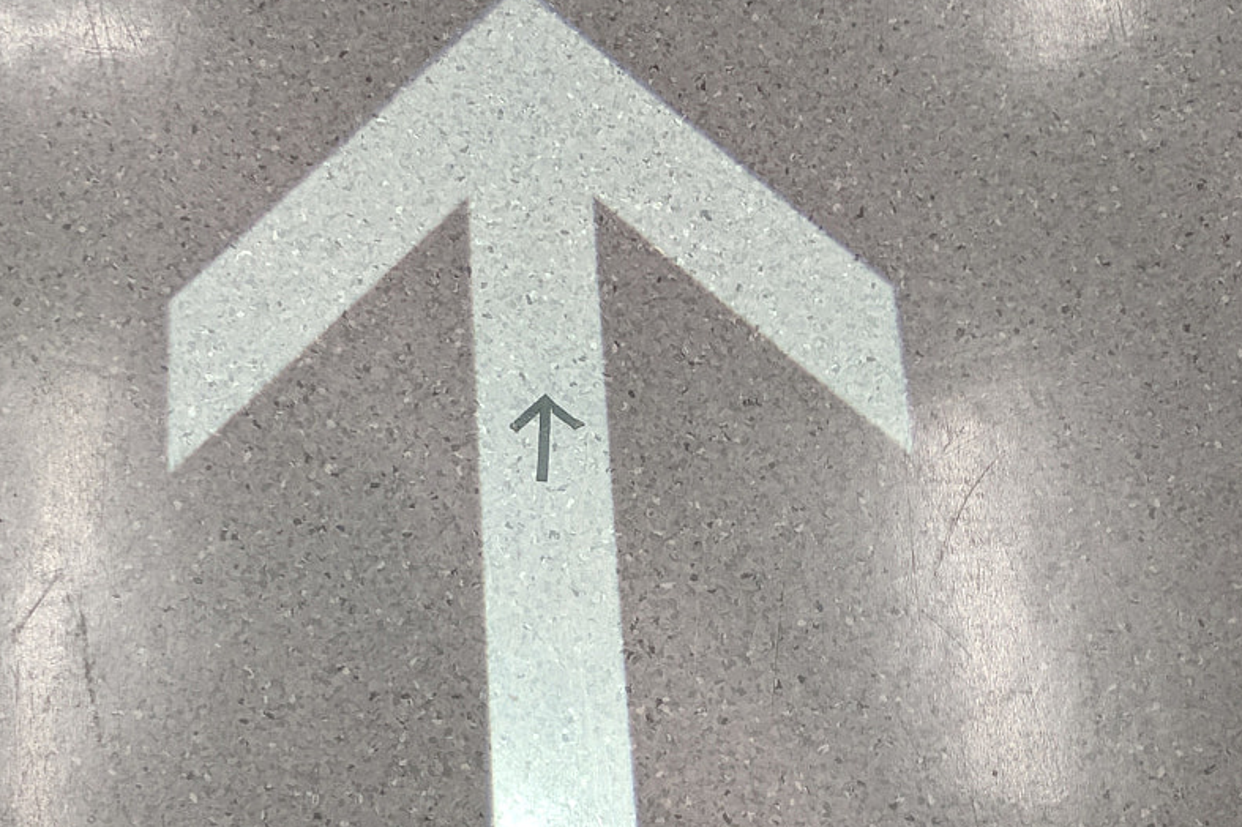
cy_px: 557
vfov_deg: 24.5
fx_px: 1897
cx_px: 529
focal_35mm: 55
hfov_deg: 36.2
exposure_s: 1/50
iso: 179
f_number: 2
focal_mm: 4.67
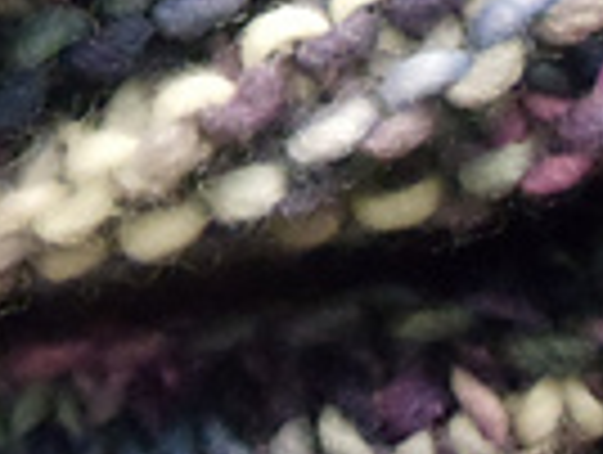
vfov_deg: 7.0
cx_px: 130
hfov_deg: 9.4
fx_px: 3665
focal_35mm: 210
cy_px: -261
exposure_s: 1/40
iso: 800
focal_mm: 6
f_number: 3.5
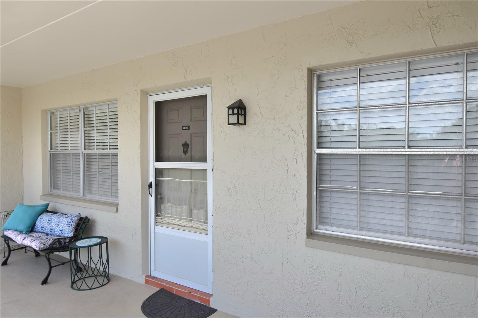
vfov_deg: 56.1
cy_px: 159
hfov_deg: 77.3
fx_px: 299
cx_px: 239
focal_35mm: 22
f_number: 8
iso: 200
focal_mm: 15
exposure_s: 1/250
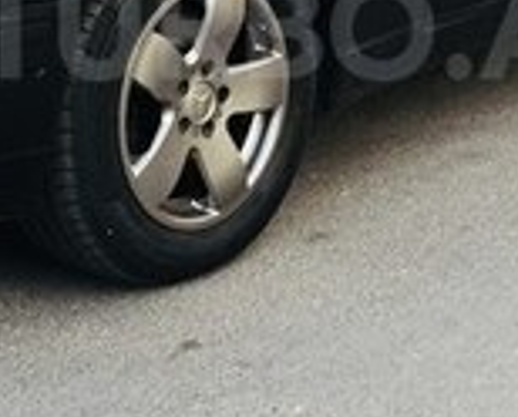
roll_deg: -0.4
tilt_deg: -14.9
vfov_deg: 12.7
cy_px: 29
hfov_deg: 15.8
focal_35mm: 121
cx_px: 316
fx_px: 1860
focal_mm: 4.15
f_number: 2.2
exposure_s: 1/50
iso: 32
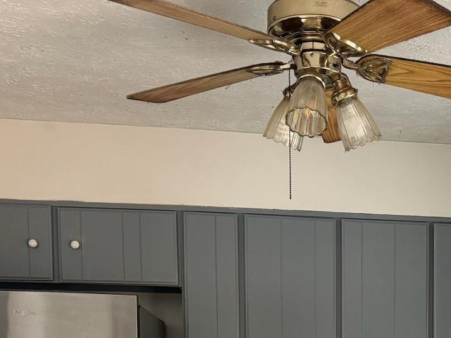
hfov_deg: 27.6
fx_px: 873
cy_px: 443
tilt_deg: -3.1
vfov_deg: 20.0
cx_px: 434
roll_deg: -0.5
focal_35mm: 67
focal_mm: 6.86
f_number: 1.78
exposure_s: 1/121
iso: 200
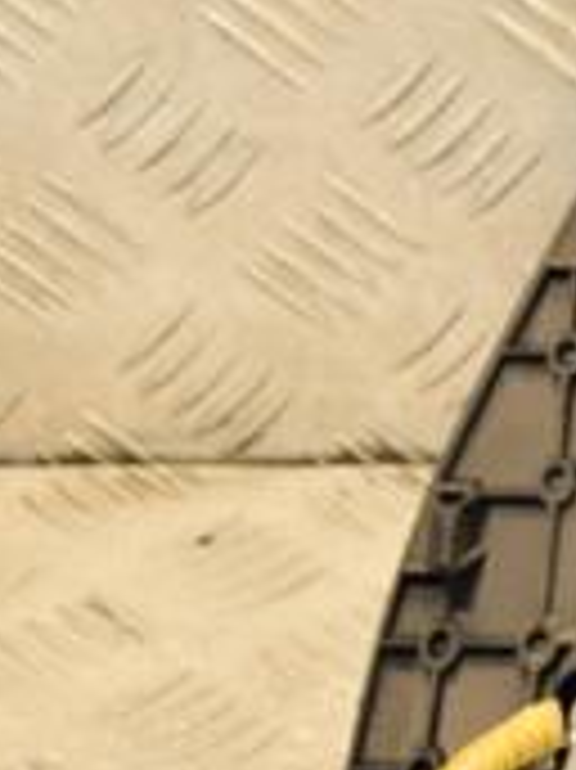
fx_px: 4732
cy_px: 567
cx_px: 1170
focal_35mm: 213
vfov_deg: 9.3
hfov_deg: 6.7
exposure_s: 1/160
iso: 800
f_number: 4.8
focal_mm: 42
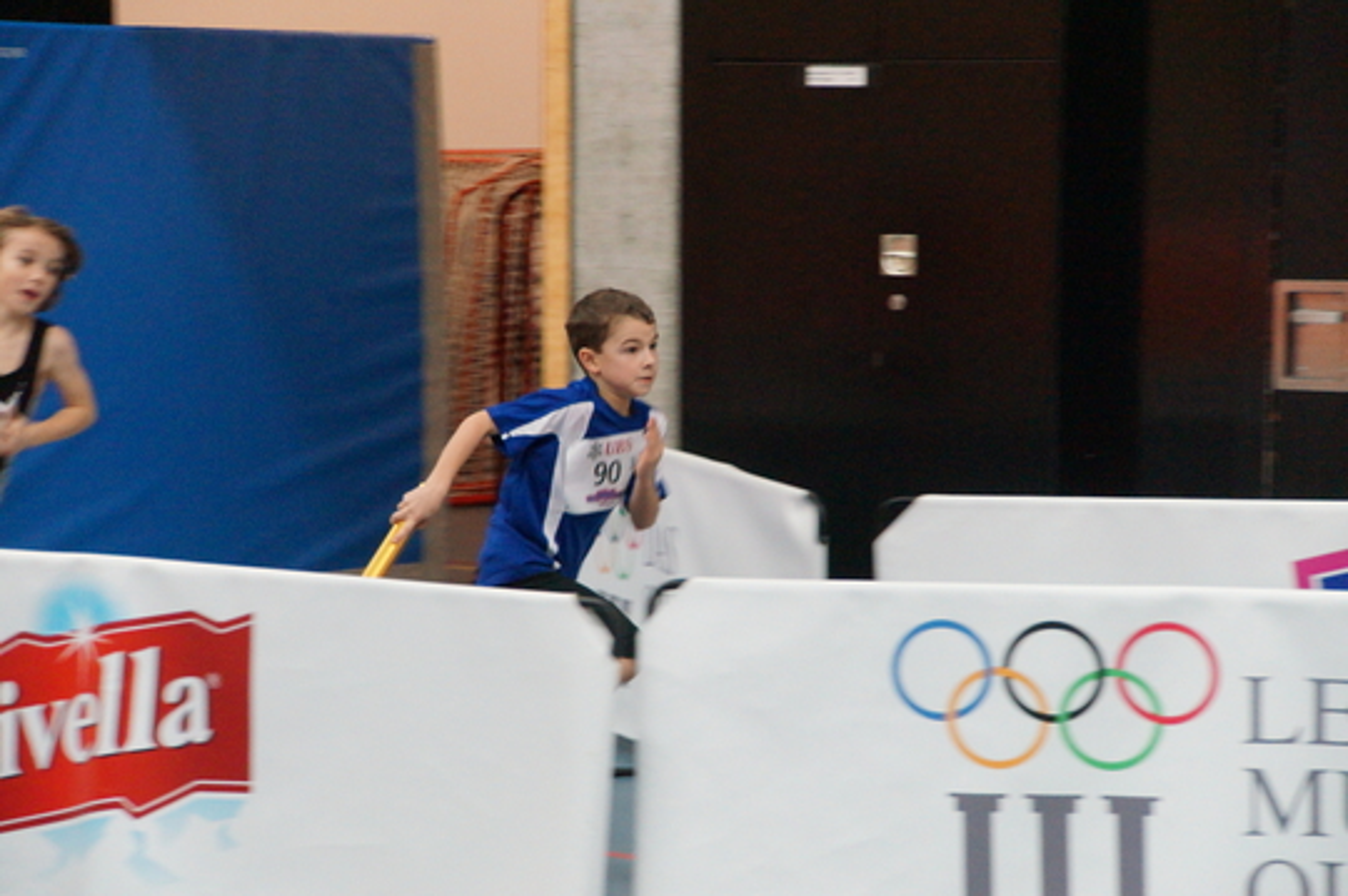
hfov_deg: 13.7
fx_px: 5611
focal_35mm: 150
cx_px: 674
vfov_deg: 9.1
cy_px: 448
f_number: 5.6
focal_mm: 100
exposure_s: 1/125
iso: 3200
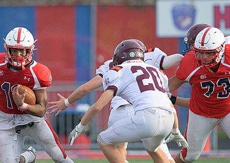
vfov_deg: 1.1
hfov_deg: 1.5
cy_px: 102
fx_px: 8664
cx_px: 39
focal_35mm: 1328
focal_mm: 500
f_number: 4
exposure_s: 1/3200
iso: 2000
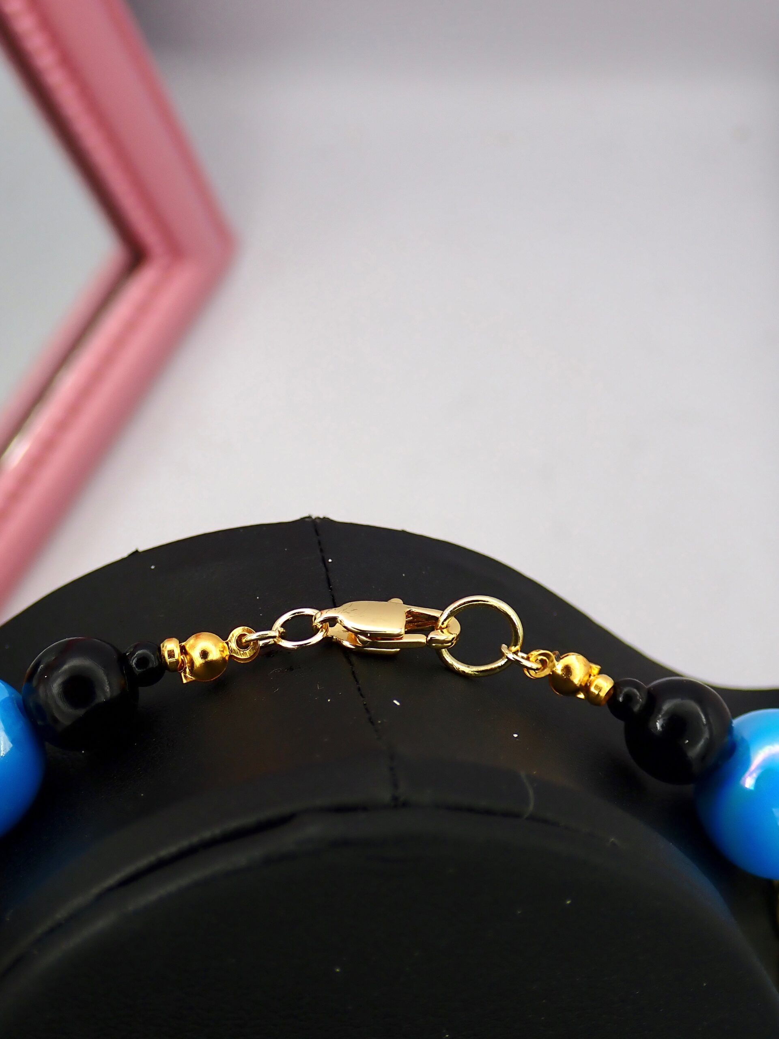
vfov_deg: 38.2
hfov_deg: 29.1
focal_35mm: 50
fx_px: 1500
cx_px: 390
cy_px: 520
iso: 100
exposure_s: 1/160
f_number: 3.2
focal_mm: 9.01
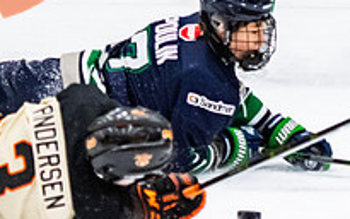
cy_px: -152
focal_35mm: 496
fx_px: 4730
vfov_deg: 2.6
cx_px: 393
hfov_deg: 4.2
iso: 2200
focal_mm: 98
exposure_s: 1/640
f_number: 2.8
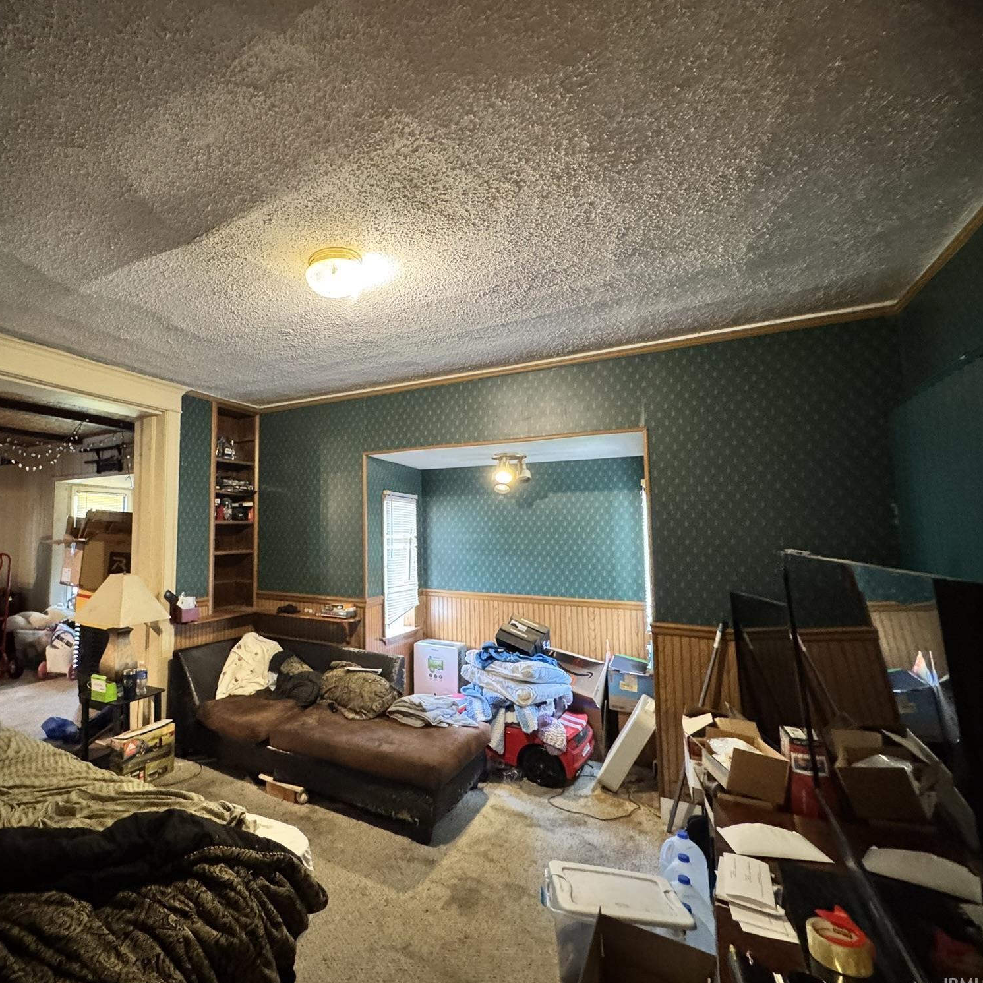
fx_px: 546
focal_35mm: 17
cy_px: 492
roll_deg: -0.3
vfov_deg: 84.0
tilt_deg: +4.6
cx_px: 320
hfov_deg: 80.9
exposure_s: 1/60
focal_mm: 2.22
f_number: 2.2
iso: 1000
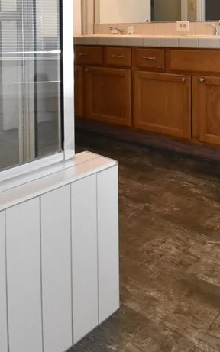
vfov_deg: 48.3
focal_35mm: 36
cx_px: 205
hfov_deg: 33.2
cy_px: 35
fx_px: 345
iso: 4000
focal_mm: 10
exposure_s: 1/125
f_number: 8
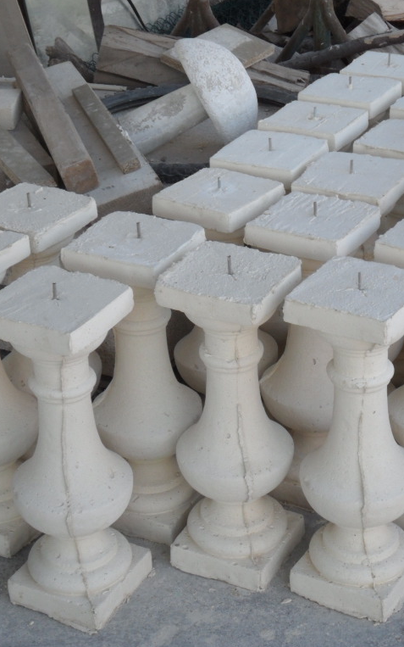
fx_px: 1303
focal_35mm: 74
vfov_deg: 27.8
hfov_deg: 17.5
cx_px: 292
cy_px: 323
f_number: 5
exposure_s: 1/90
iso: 100
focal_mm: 9.3
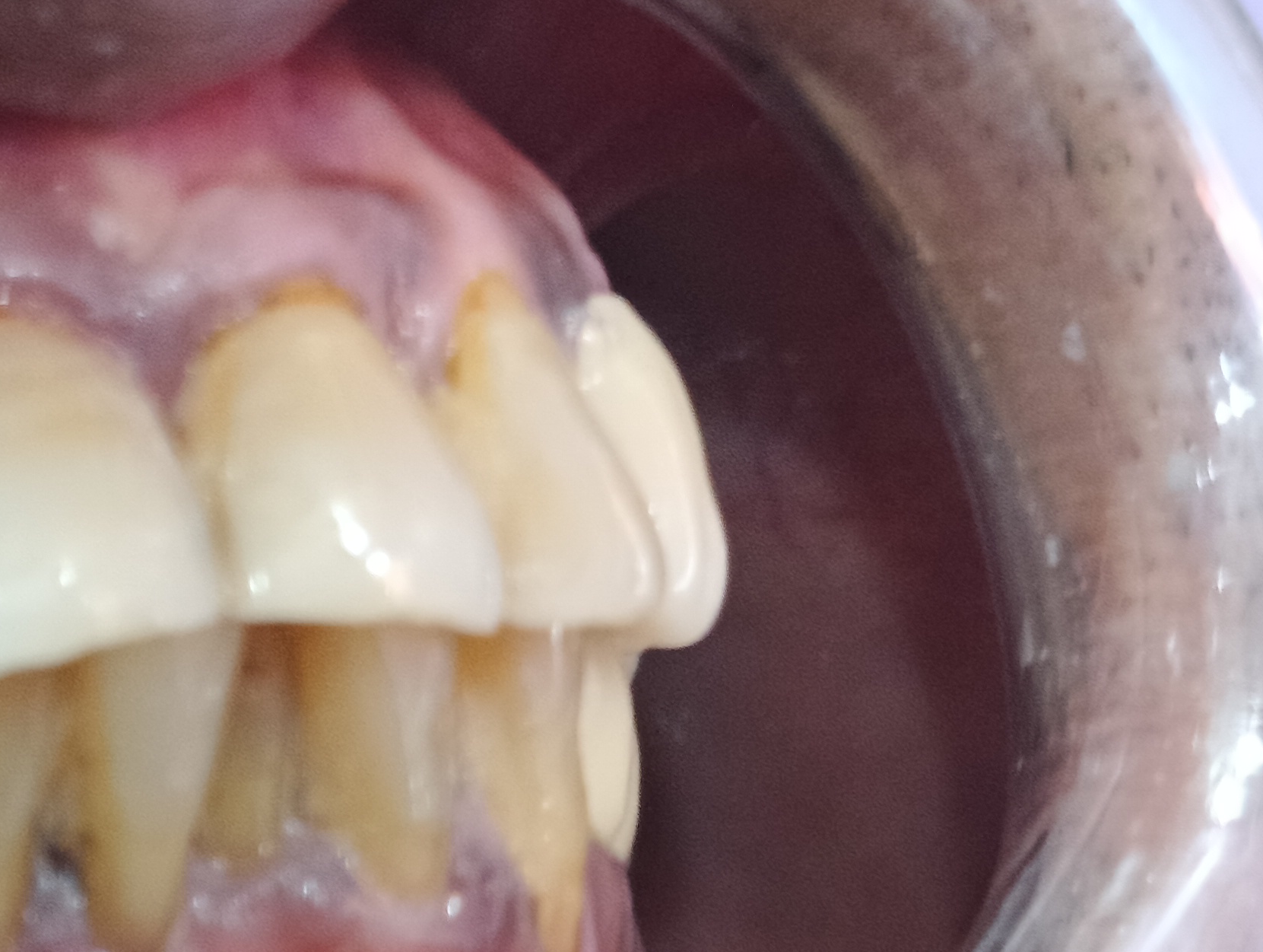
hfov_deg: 16.8
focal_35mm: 113
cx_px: -157
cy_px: 693
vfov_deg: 13.1
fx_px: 4129
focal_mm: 6.06
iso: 1000
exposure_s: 1/25
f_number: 2.8
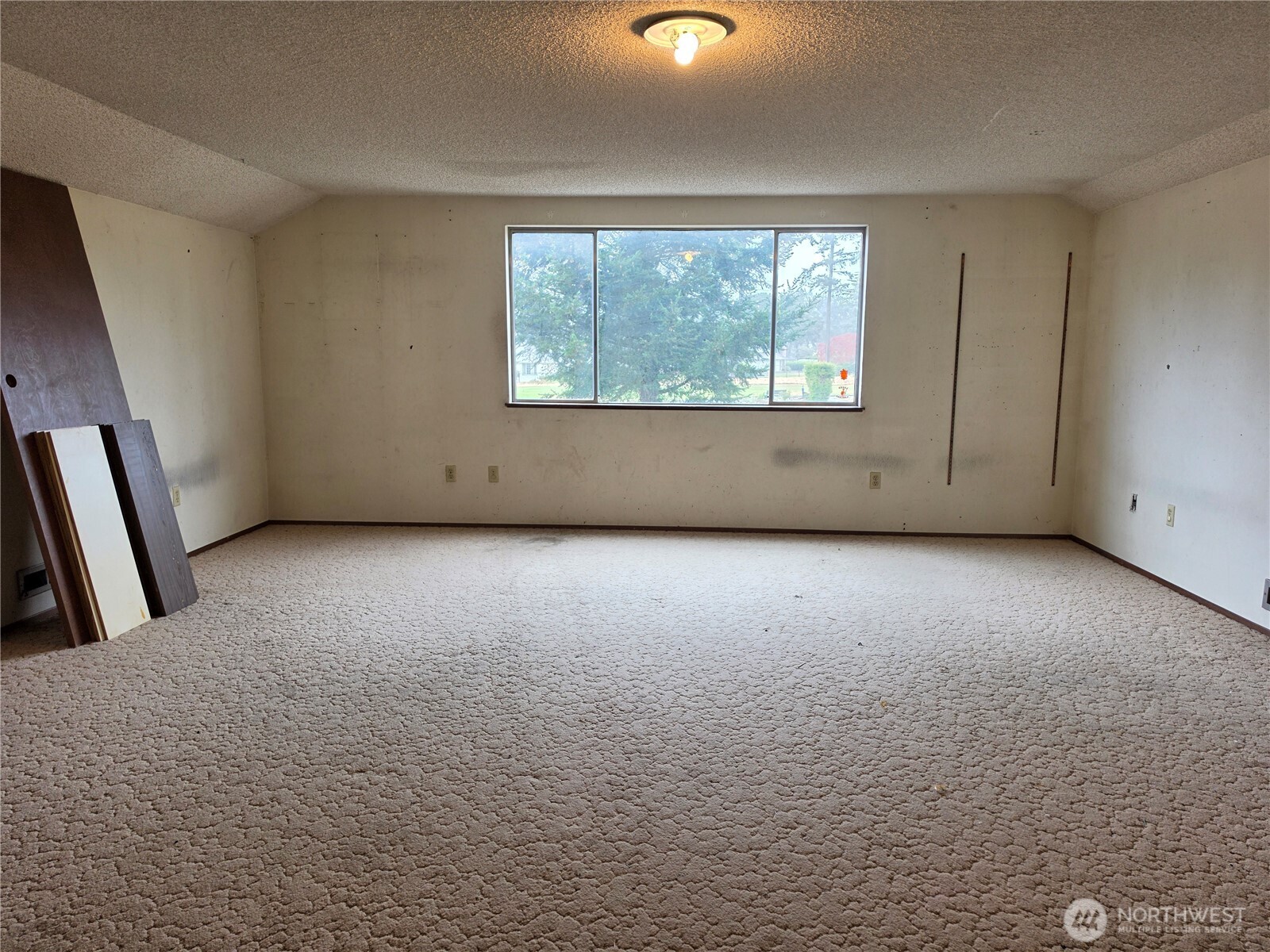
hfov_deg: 73.9
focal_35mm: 23
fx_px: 844
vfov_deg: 58.9
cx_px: 635
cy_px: 476
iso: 25
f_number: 1.4
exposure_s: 1/120
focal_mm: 6.5
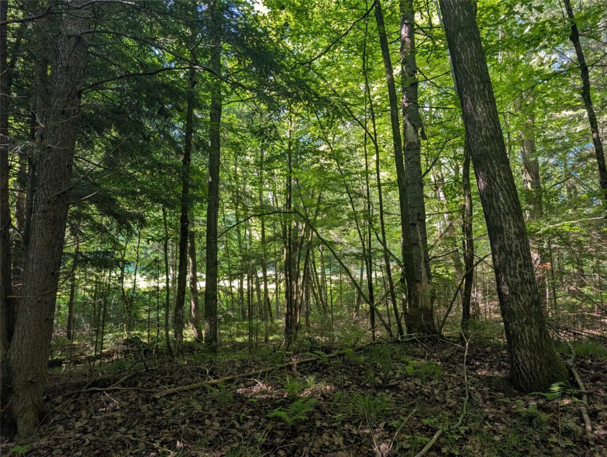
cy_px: 228
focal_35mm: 24
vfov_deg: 56.9
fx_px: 421
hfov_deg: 71.5
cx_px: 304
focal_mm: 6.9
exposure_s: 1/245
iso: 221
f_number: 1.68
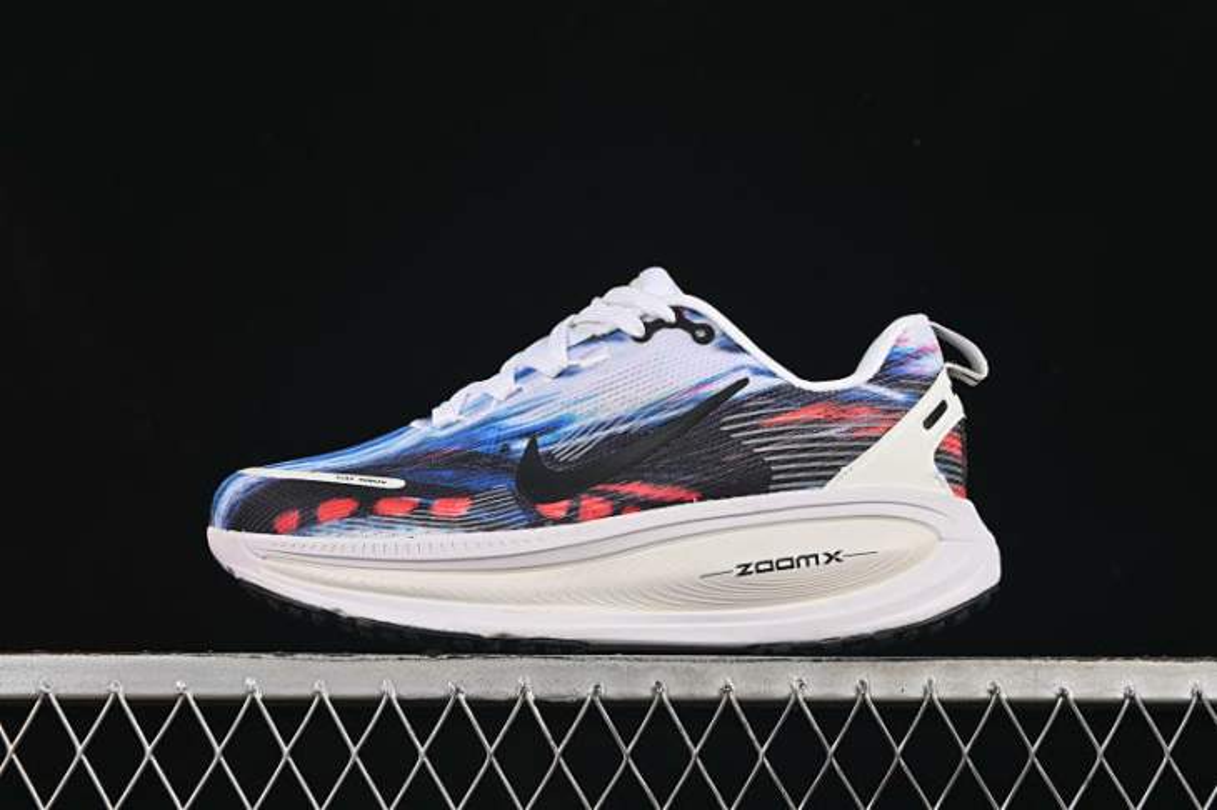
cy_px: 405
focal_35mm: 75
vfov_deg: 18.2
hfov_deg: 27.0
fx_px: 2534
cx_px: 608
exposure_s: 1/80
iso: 160
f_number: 8
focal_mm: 50
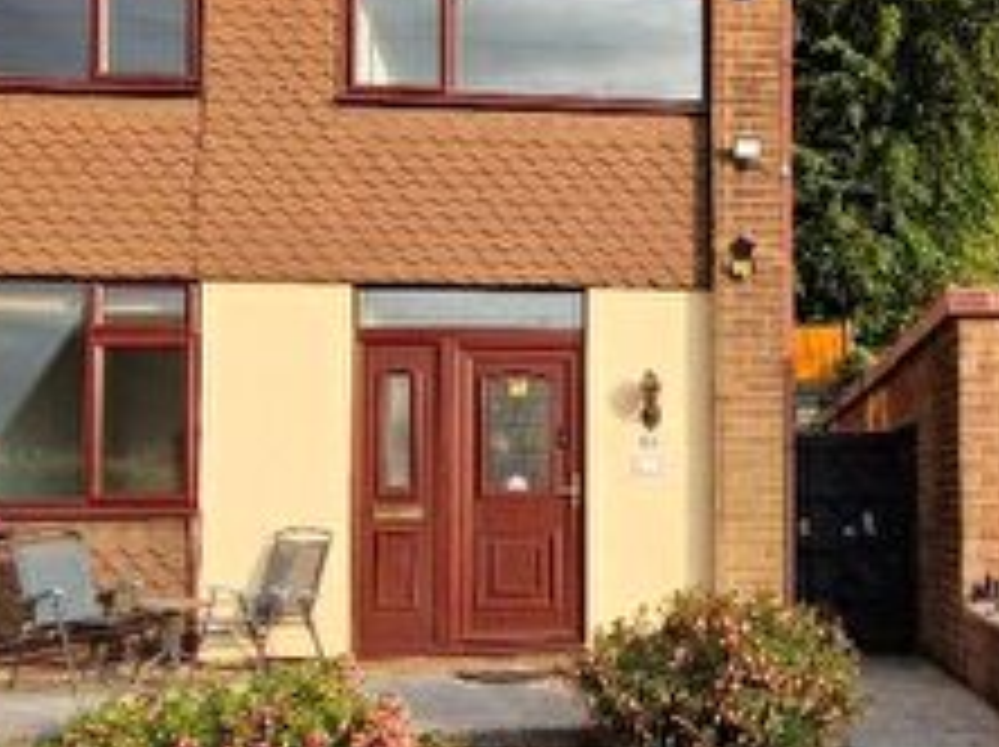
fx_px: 1182
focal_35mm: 41
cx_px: 860
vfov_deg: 34.9
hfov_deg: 42.8
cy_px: 466
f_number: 2.2
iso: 50
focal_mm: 2.2
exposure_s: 1/700
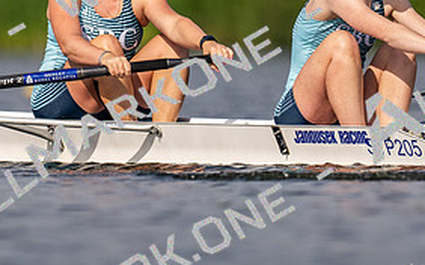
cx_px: 237
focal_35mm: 1891
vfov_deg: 0.7
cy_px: 22
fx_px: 21894
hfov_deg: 1.1
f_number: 4
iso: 180
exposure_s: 1/2500
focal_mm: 600
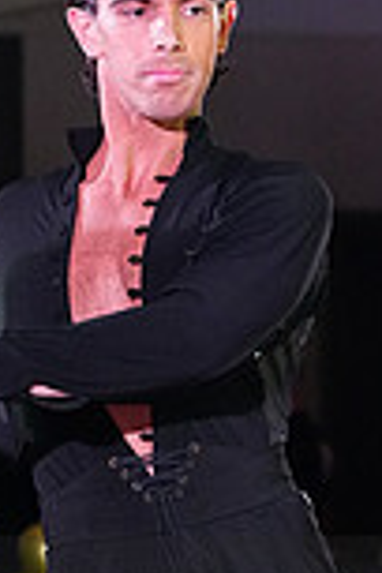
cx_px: 39
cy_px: 663
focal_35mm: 403
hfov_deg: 3.4
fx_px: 6414
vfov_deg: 5.1
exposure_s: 1/320
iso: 8000
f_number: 5
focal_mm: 106
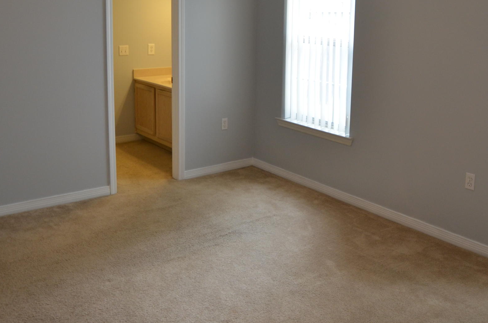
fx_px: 541
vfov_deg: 32.7
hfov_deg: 48.4
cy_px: 87
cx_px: 284
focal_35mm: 40
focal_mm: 14
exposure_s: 1/80
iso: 400
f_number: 4.5
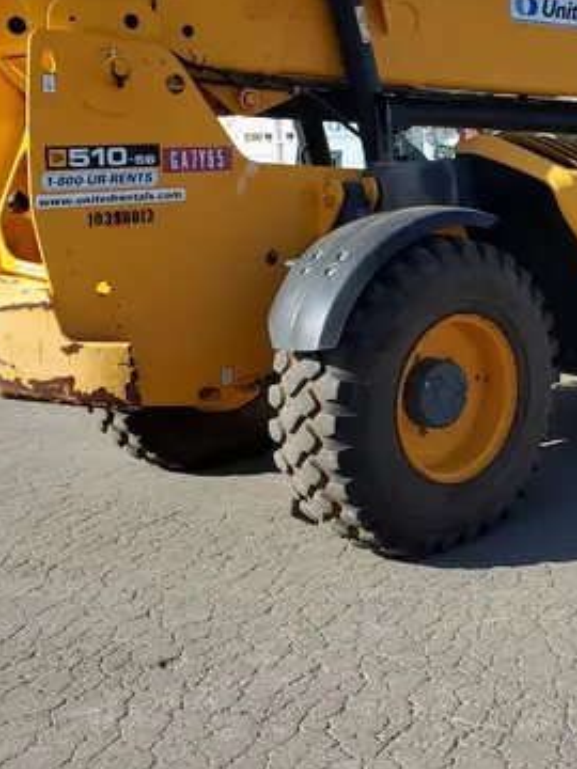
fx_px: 1178
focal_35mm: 53
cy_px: 225
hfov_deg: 26.7
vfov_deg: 35.6
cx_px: 500
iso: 50
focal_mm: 4.3
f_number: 2.4
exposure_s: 1/868
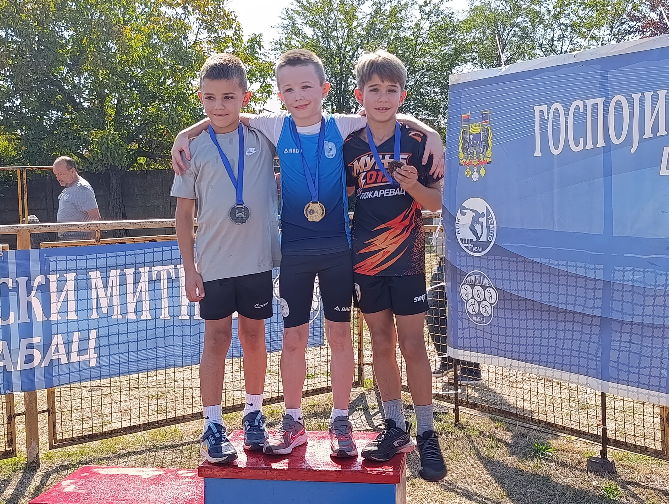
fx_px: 832
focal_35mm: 43
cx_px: 334
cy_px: 252
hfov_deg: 43.8
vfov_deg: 33.7
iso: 50
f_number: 1.7
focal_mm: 6.11
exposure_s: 1/235
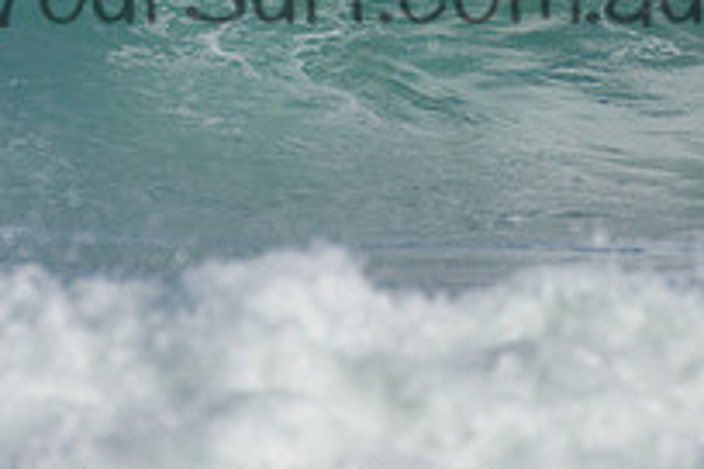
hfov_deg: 1.2
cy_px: -197
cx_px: 433
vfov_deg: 0.8
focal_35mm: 1743
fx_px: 34083
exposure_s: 1/2000
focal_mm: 500
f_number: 5.6
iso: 160
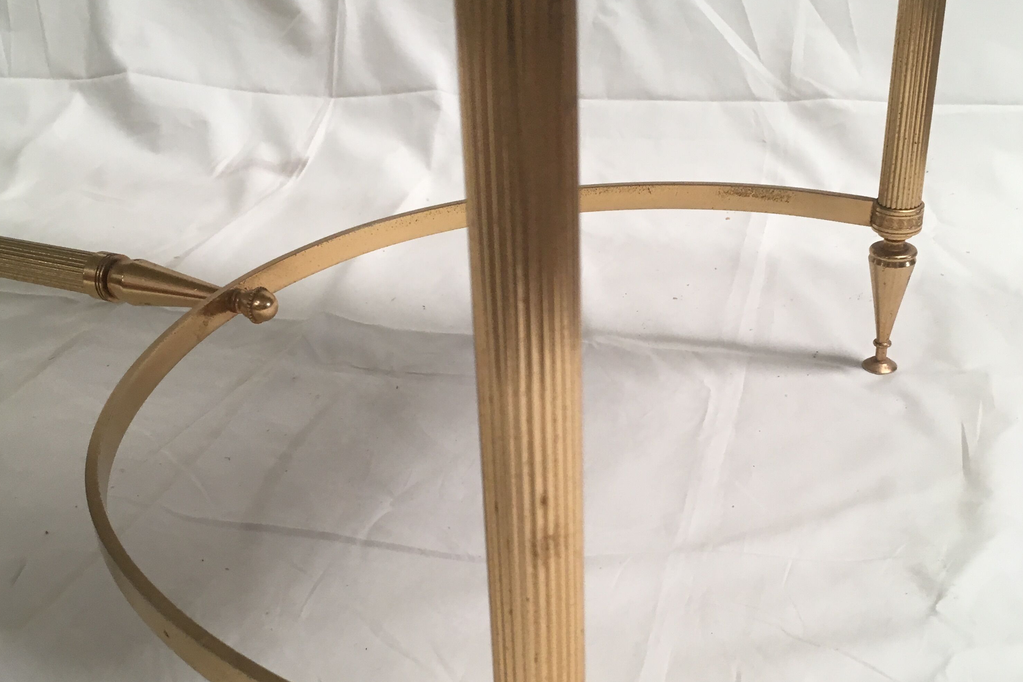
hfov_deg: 47.4
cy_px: 377
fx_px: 1165
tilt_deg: -29.4
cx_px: 517
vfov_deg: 32.6
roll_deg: +5.0
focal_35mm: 41
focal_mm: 4.15
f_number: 2.2
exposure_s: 1/33
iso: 50
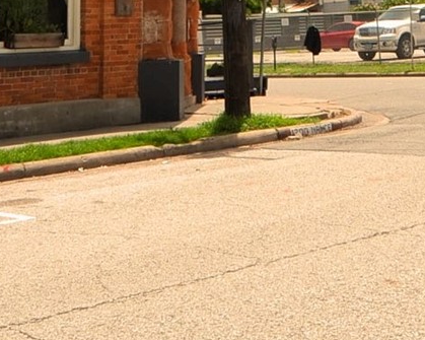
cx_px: 303
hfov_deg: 23.6
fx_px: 1012
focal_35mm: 80
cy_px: -171
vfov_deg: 17.2
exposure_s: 1/250
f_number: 8
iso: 100
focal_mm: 11
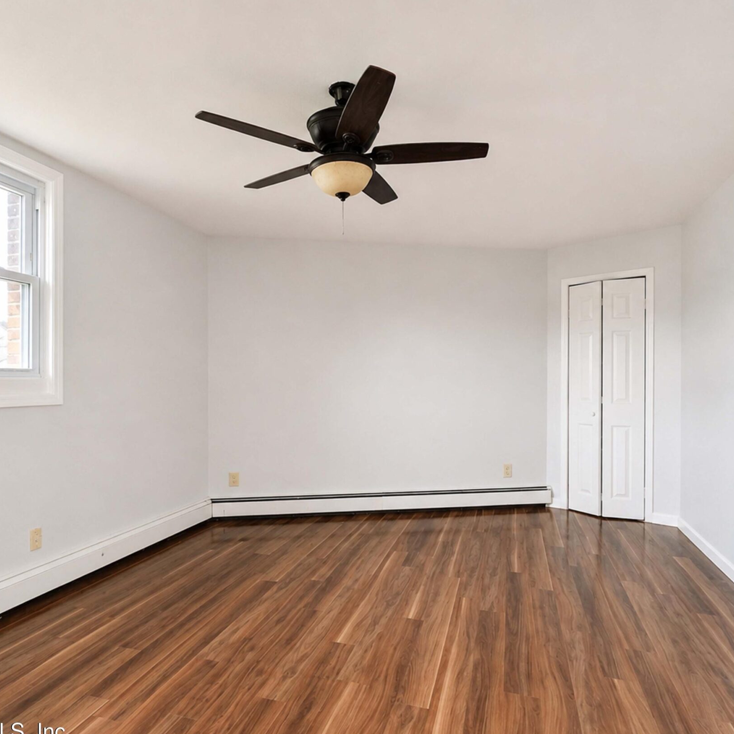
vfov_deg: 74.8
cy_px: 383
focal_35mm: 20
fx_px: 480
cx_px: 354
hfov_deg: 74.8
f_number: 8
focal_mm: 10
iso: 1600
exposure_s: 1/80
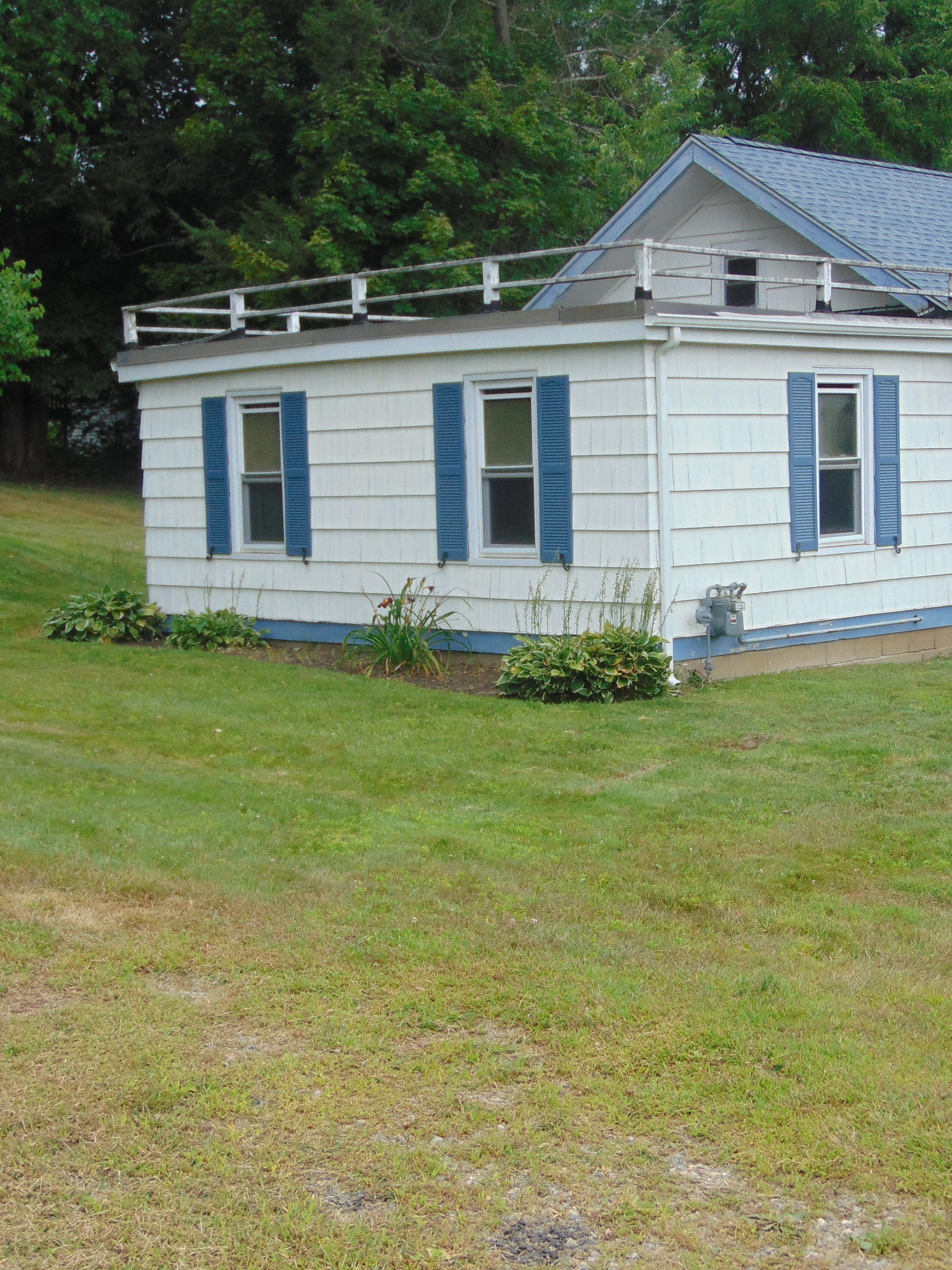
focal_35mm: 57
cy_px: 641
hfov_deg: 25.6
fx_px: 2090
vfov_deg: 33.8
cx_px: 562
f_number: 3.3
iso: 80
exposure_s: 1/320
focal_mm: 7.6
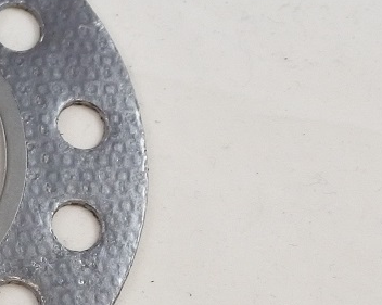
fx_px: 1649
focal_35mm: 146
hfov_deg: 11.5
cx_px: -455
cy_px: -105
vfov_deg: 10.3
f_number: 3.8
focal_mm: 12.1
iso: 400
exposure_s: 1/200
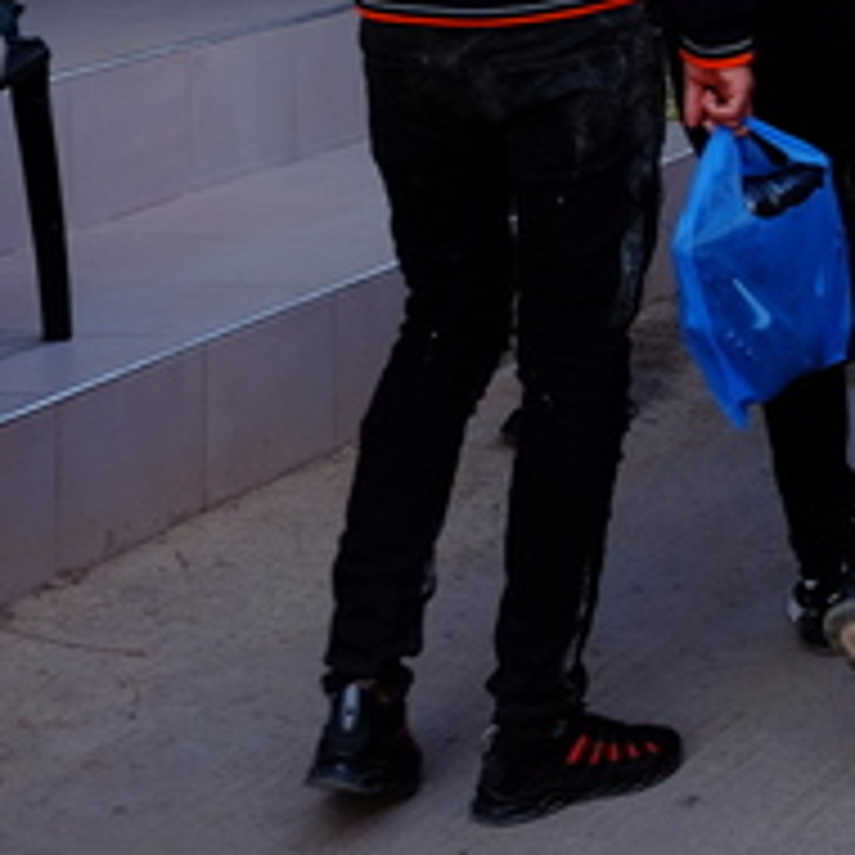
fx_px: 3493
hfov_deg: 12.2
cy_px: -101
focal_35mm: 125
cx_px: 1760
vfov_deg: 13.6
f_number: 4
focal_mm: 23
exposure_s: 1/180
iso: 400
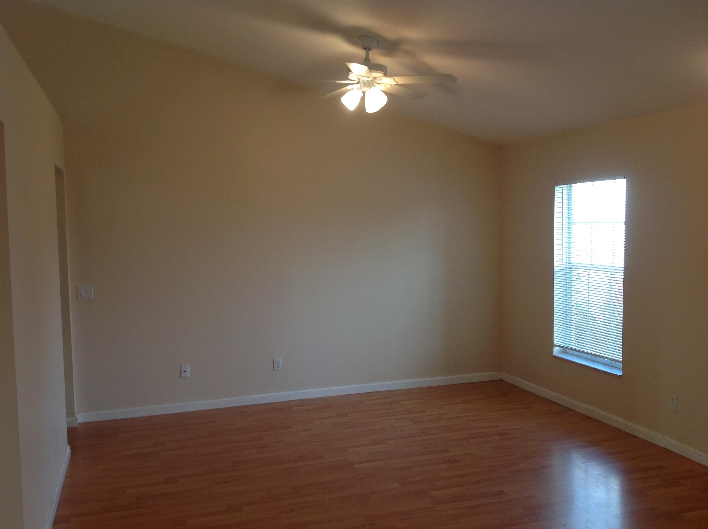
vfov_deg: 40.6
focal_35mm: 35
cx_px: 354
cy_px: 264
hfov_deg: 52.7
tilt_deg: -6.1
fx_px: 715
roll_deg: +1.3
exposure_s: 1/40
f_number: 2.4
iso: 64
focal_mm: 4.28
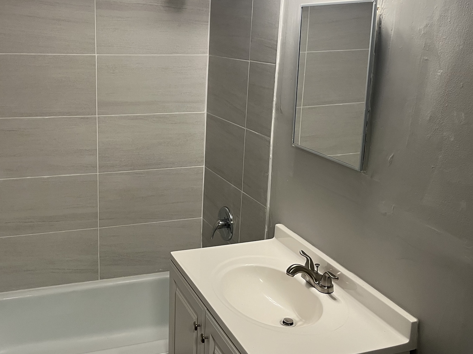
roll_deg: -0.9
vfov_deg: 36.8
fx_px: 533
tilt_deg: -16.4
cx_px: 169
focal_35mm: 39
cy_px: 158
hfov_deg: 47.3
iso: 125
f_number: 1.6
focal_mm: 5.1
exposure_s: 1/60
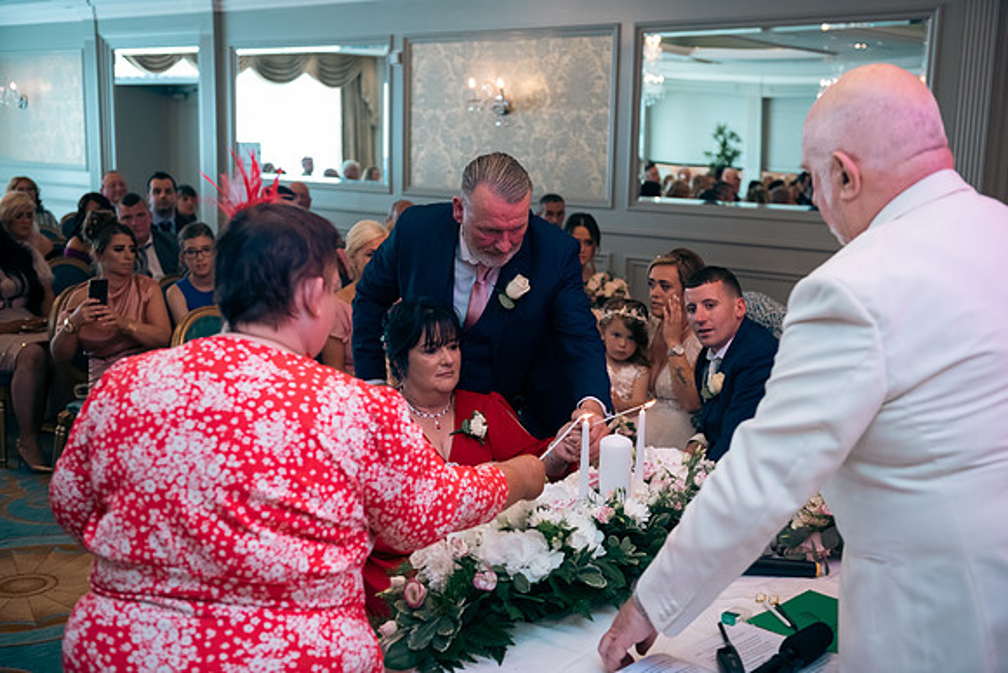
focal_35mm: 42
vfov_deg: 31.9
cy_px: 336
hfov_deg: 46.4
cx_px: 504
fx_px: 1176
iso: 640
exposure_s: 1/160
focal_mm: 42
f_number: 3.5
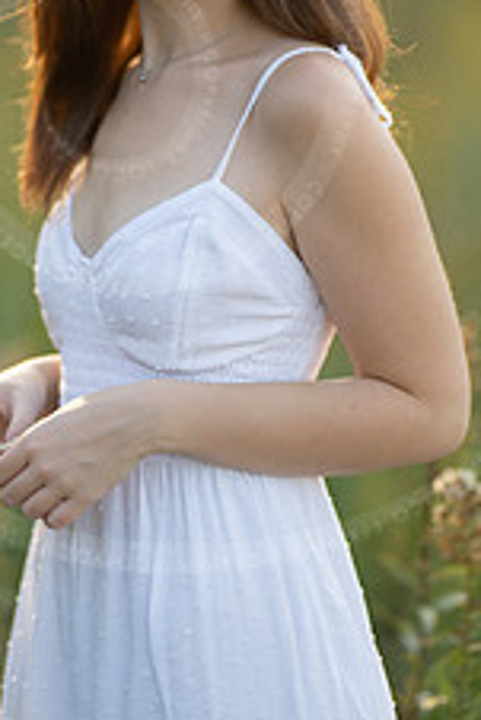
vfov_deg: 12.1
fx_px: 3382
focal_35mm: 169
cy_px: 159
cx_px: 143
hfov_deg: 8.1
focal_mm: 85
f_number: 1.2
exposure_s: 1/1600
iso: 160
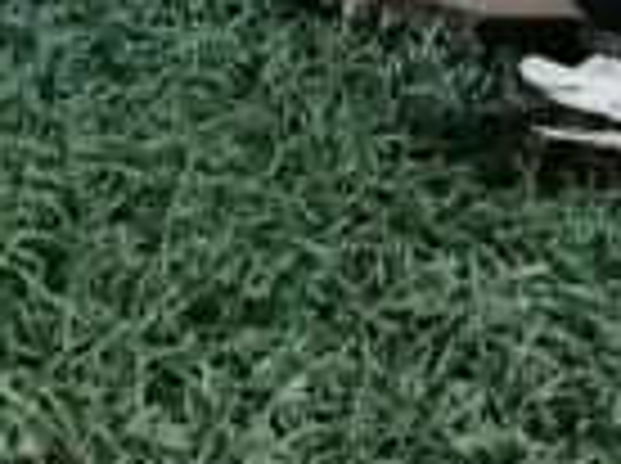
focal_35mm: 200
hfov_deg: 9.9
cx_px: 234
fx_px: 3582
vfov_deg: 7.2
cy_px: -369
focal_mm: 3.96
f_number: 1.8
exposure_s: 1/33.3
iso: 250
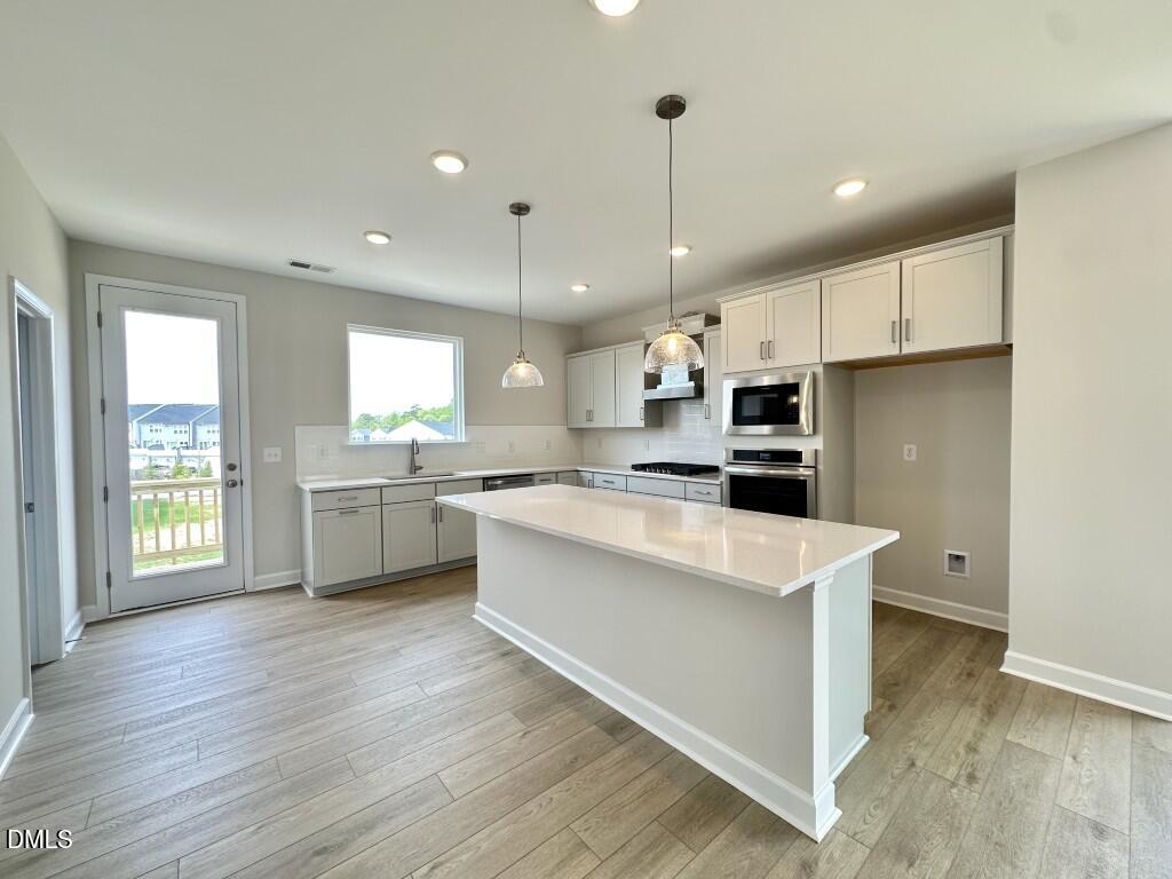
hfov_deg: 102.1
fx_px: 474
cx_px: 586
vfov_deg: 85.7
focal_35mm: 14
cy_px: 440
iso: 80
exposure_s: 1/120
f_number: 2.2
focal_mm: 2.22
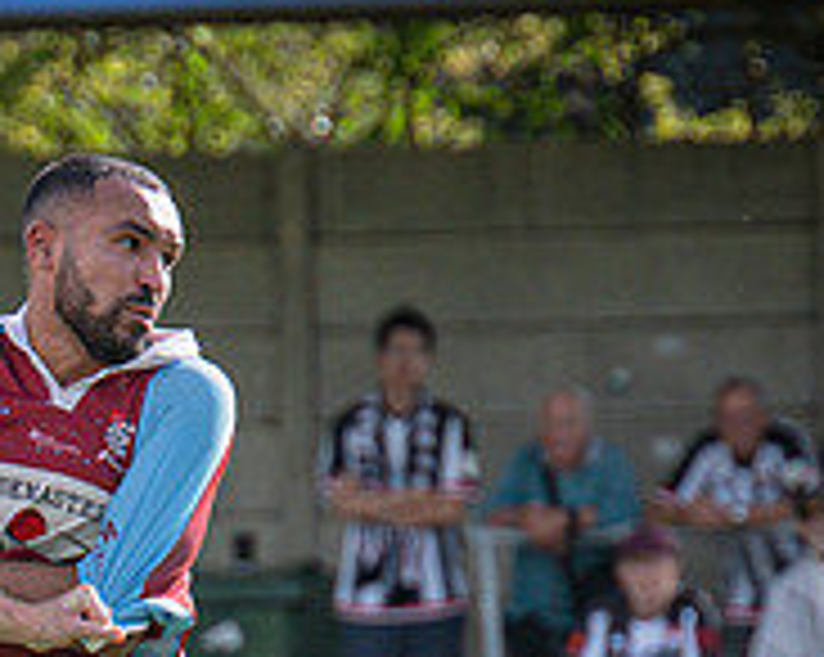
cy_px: 680
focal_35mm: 1104
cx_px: -331
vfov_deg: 1.4
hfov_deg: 1.8
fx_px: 26895
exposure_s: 1/1250
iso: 200
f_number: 4
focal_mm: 155
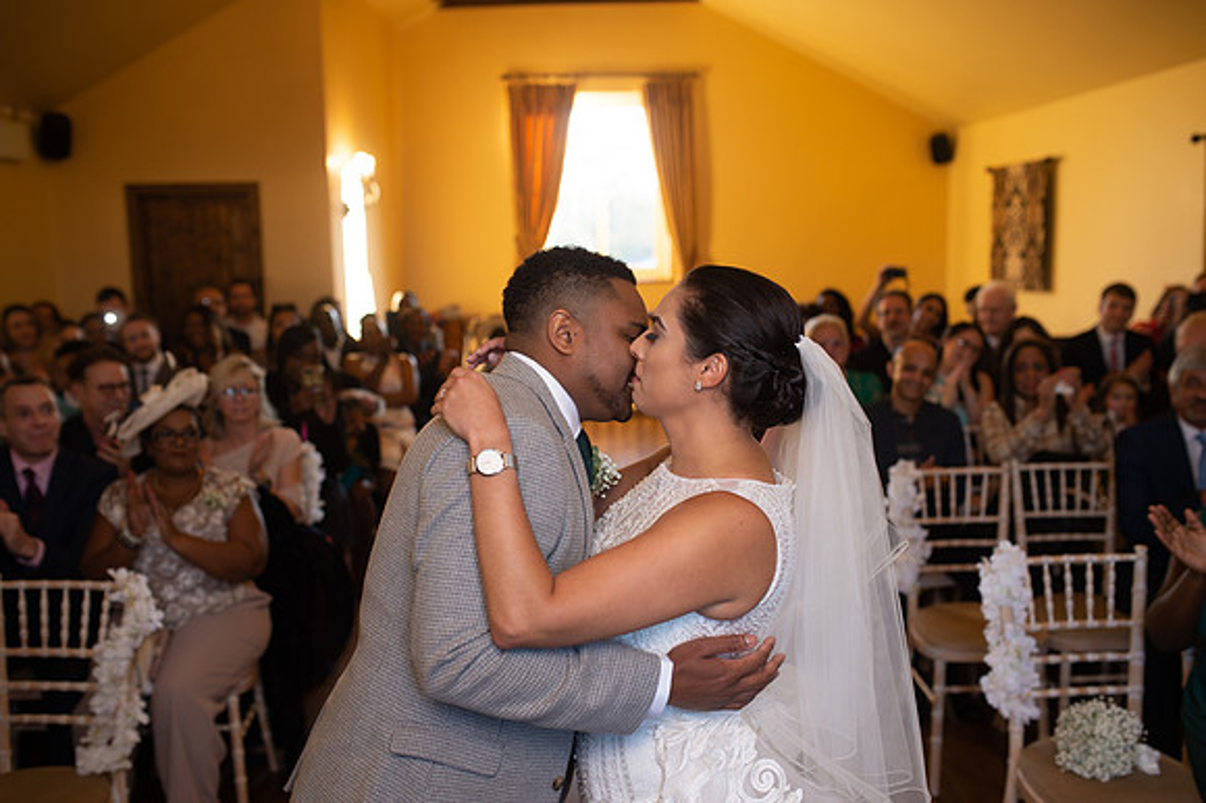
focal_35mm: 35
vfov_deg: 37.8
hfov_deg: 54.5
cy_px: 402
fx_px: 1172
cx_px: 603
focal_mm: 35
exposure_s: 1/100
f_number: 2.8
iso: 200
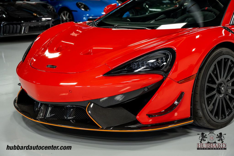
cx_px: 117
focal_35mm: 63
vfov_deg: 21.6
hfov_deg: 31.9
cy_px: 78
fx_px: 410
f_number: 5
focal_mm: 63
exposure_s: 1/60
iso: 800
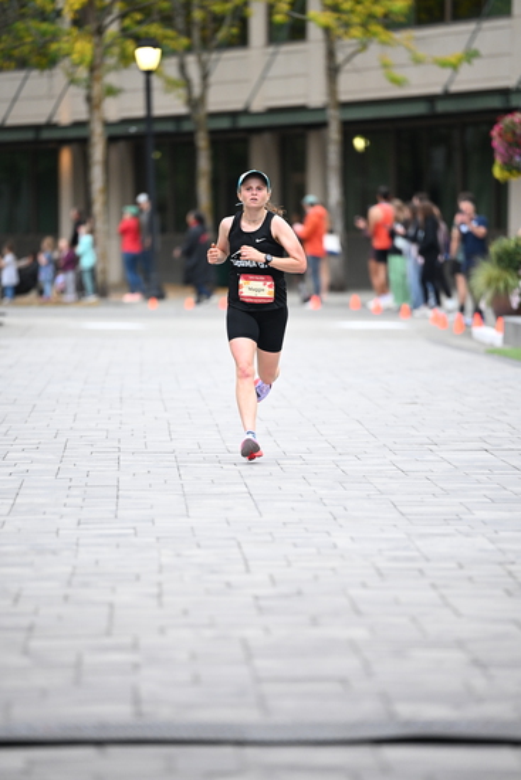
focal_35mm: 200
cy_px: 390
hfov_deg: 6.9
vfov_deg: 10.3
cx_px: 260
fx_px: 4339
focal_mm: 200
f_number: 2.8
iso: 1600
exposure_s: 1/800
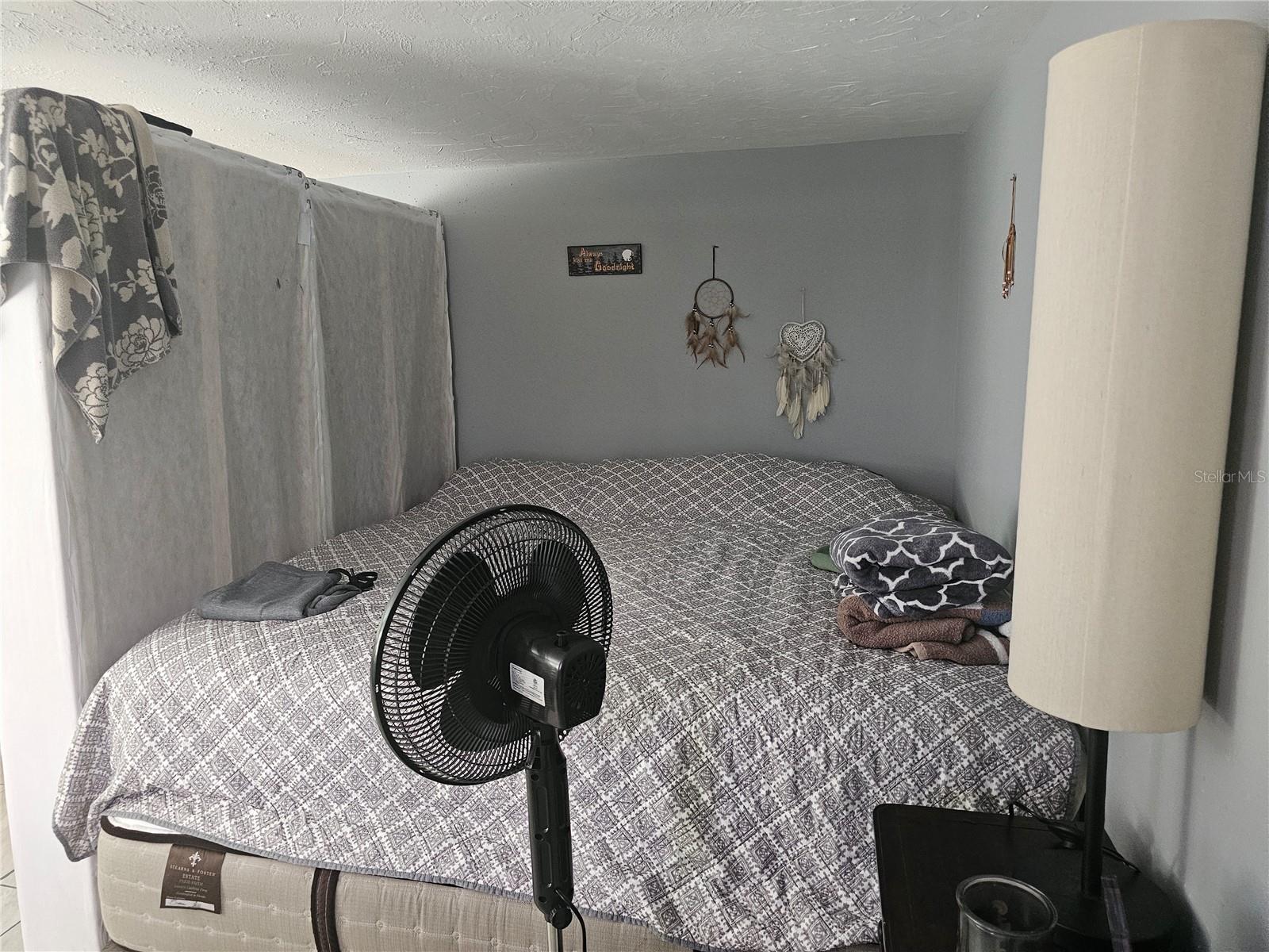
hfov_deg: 73.9
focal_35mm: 23
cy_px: 476
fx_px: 843
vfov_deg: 58.9
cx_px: 634
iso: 1000
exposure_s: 1/120
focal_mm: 6.3
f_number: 1.7
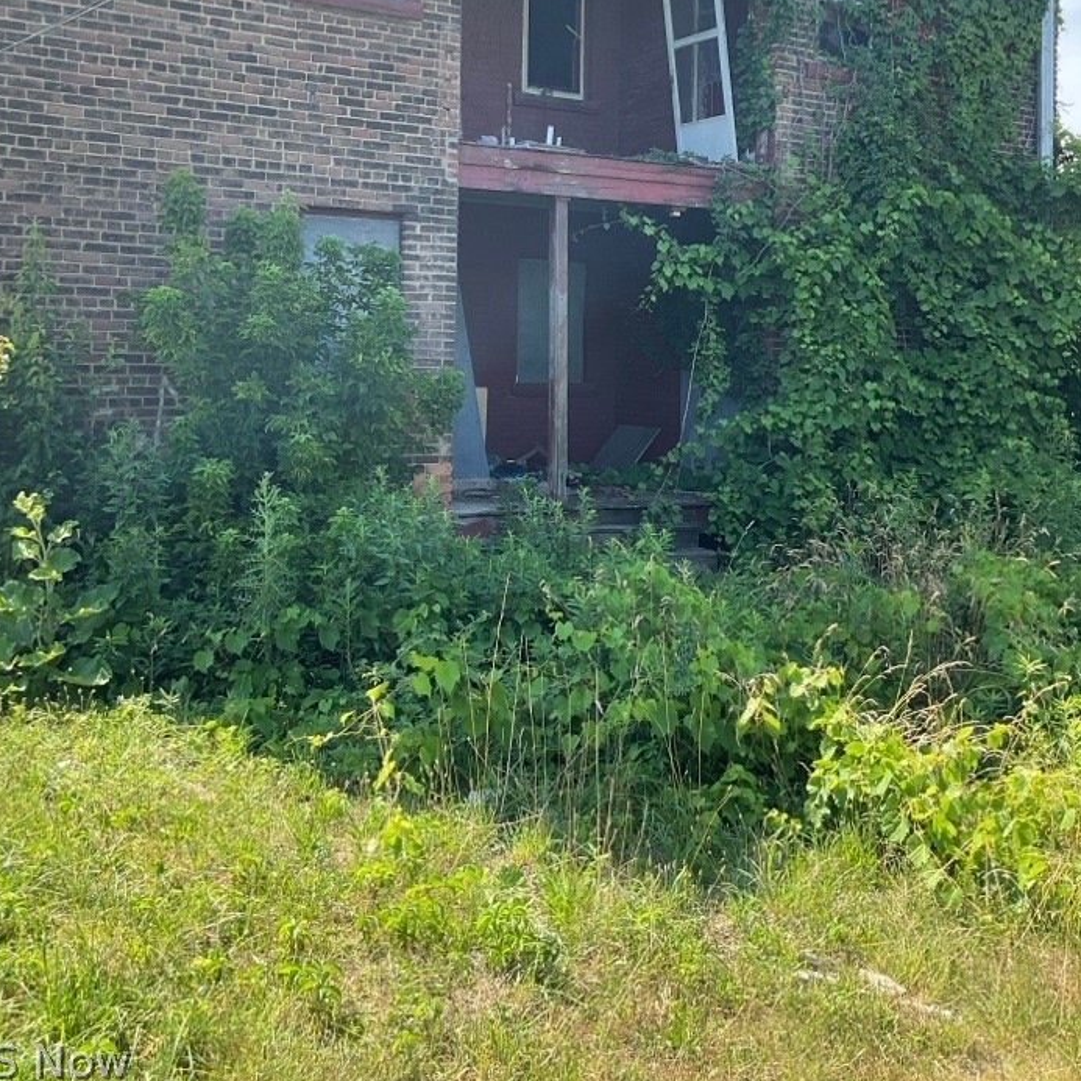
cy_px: 317
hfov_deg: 44.9
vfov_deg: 43.9
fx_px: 1307
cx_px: 499
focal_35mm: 37
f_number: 1.8
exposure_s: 1/383
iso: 16
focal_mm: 3
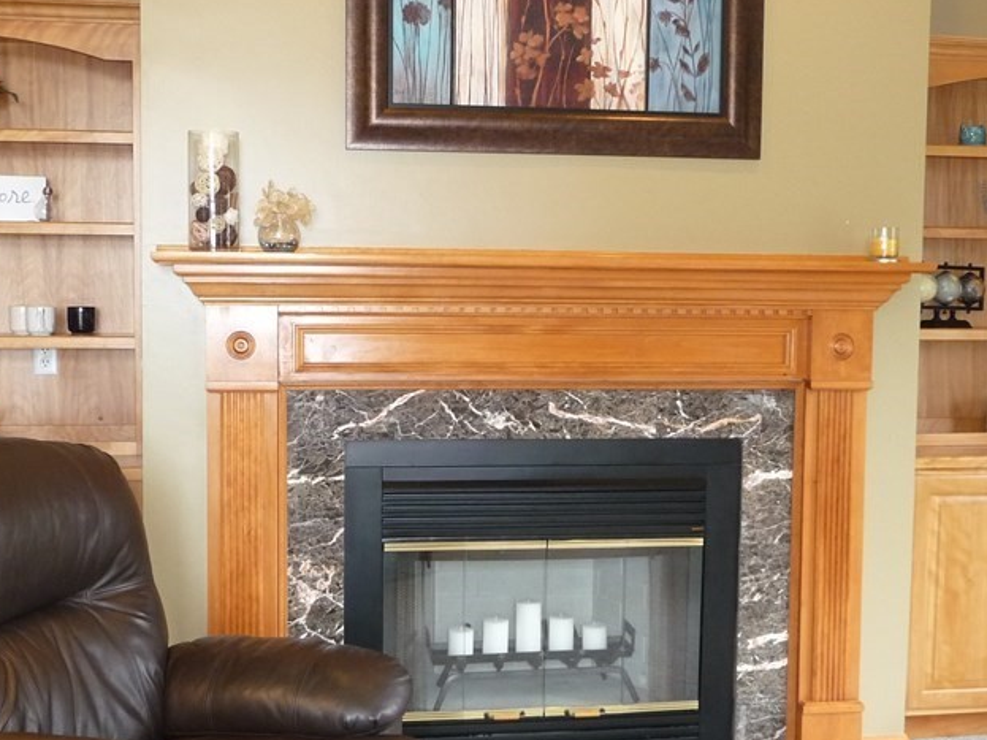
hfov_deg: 41.2
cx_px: 534
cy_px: 396
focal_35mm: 46
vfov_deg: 31.5
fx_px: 1311
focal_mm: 4.7
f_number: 3.3
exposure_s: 1/30
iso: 250
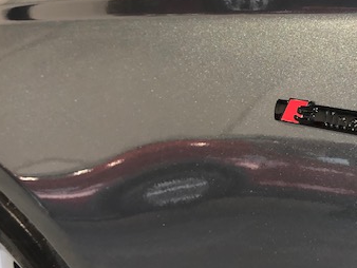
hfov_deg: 35.5
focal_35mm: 53
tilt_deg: -18.7
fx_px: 547
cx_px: 260
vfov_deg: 27.5
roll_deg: +4.4
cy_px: 119
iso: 100
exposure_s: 1/17
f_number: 1.8
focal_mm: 3.99
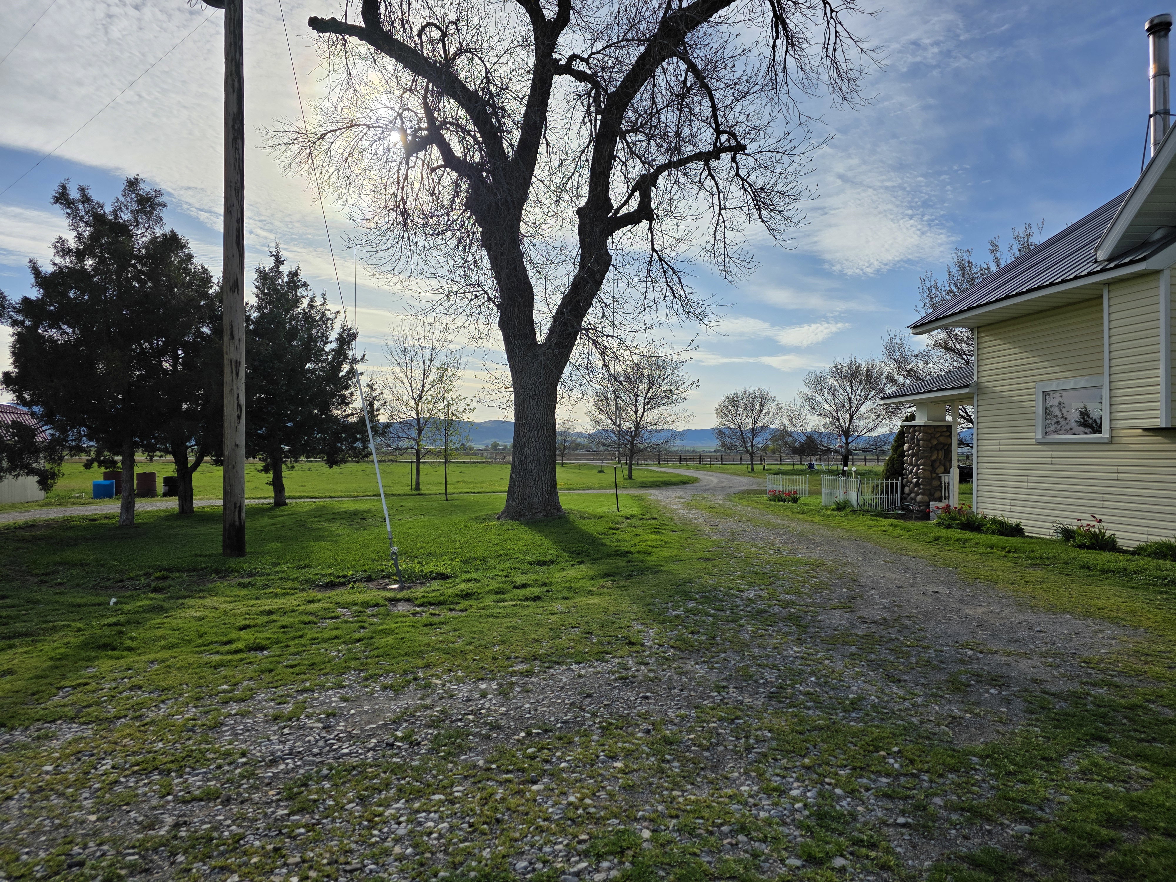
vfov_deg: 58.9
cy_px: 441
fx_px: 781
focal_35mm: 23
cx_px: 588
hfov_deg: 73.9
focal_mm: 6.3
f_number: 1.7
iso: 25
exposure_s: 1/7944
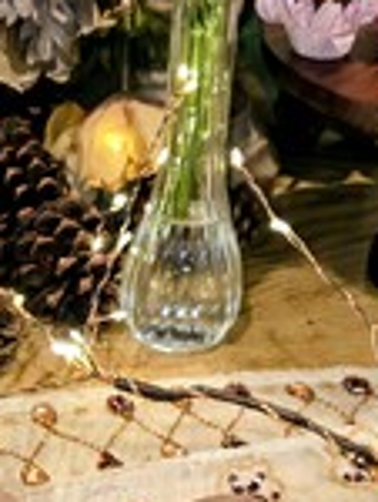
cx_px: 3
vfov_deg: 20.7
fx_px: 1336
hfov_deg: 15.8
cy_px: 479
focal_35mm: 92
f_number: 1.7
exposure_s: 1/20
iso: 125
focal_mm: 6.3
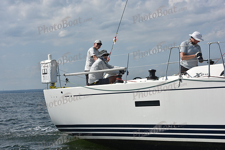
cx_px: 112
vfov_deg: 19.5
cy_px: 75
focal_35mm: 70
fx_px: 438
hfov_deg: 28.8
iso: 250
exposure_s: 1/1250
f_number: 10
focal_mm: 70
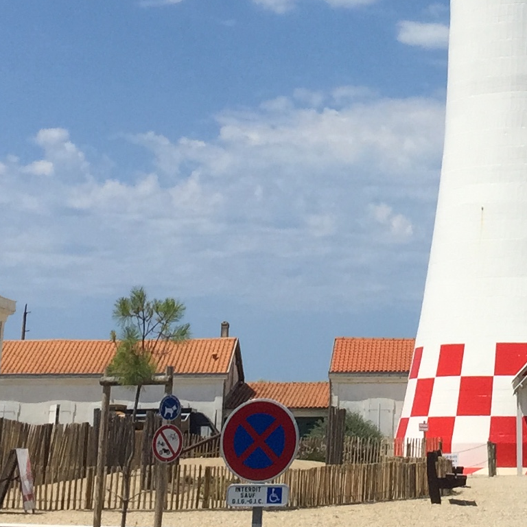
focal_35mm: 109
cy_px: -246
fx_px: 1877
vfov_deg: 14.9
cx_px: 533
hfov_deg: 15.7
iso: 32
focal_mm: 4.15
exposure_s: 1/4405
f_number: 2.2
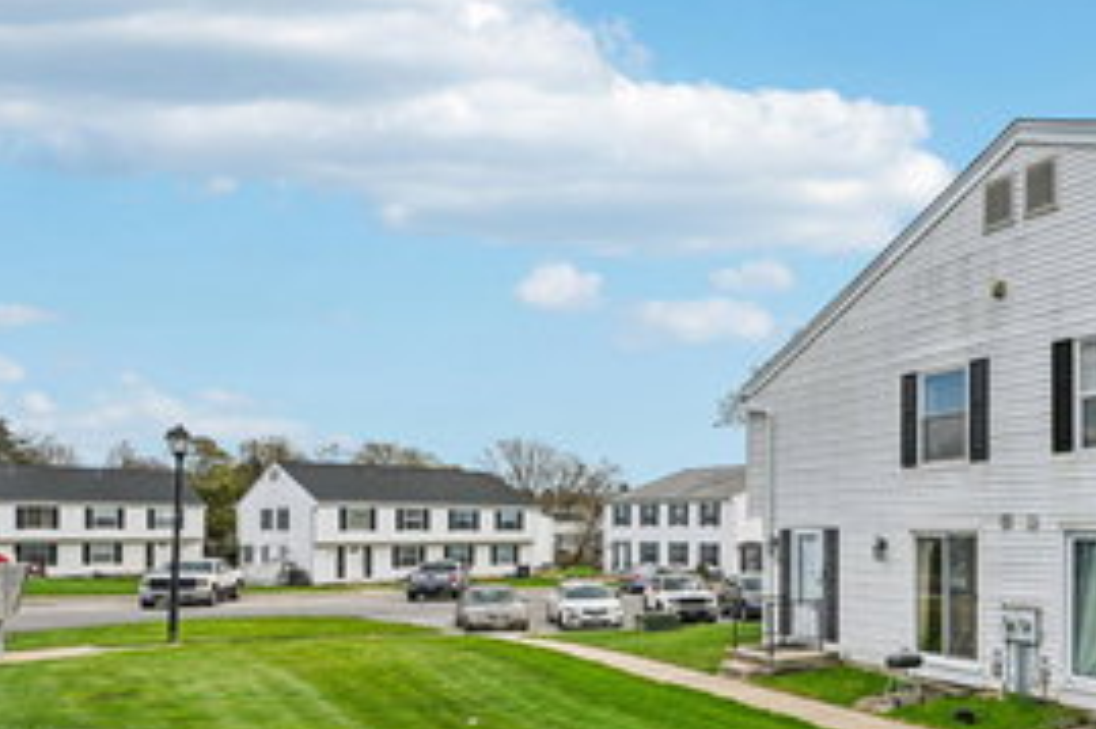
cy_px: 529
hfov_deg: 61.3
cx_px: 970
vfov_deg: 49.6
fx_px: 761
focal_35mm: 25
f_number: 8
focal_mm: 14
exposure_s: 1/320
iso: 100
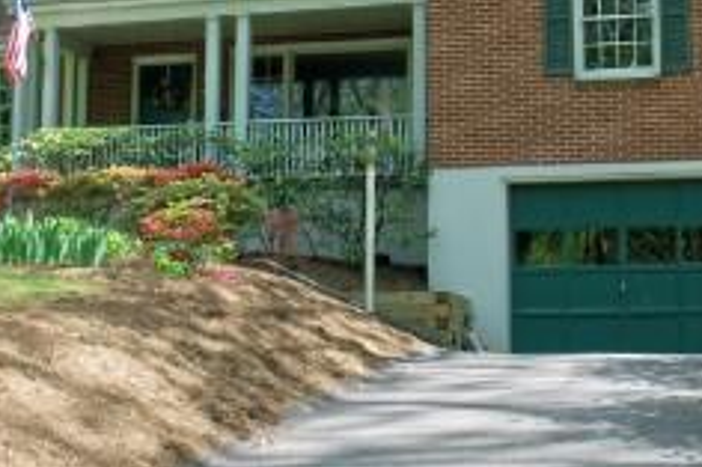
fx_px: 1617
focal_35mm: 83
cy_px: 155
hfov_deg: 24.5
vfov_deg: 16.4
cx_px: 321
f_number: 3.9
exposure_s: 1/125
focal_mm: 7.8
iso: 64
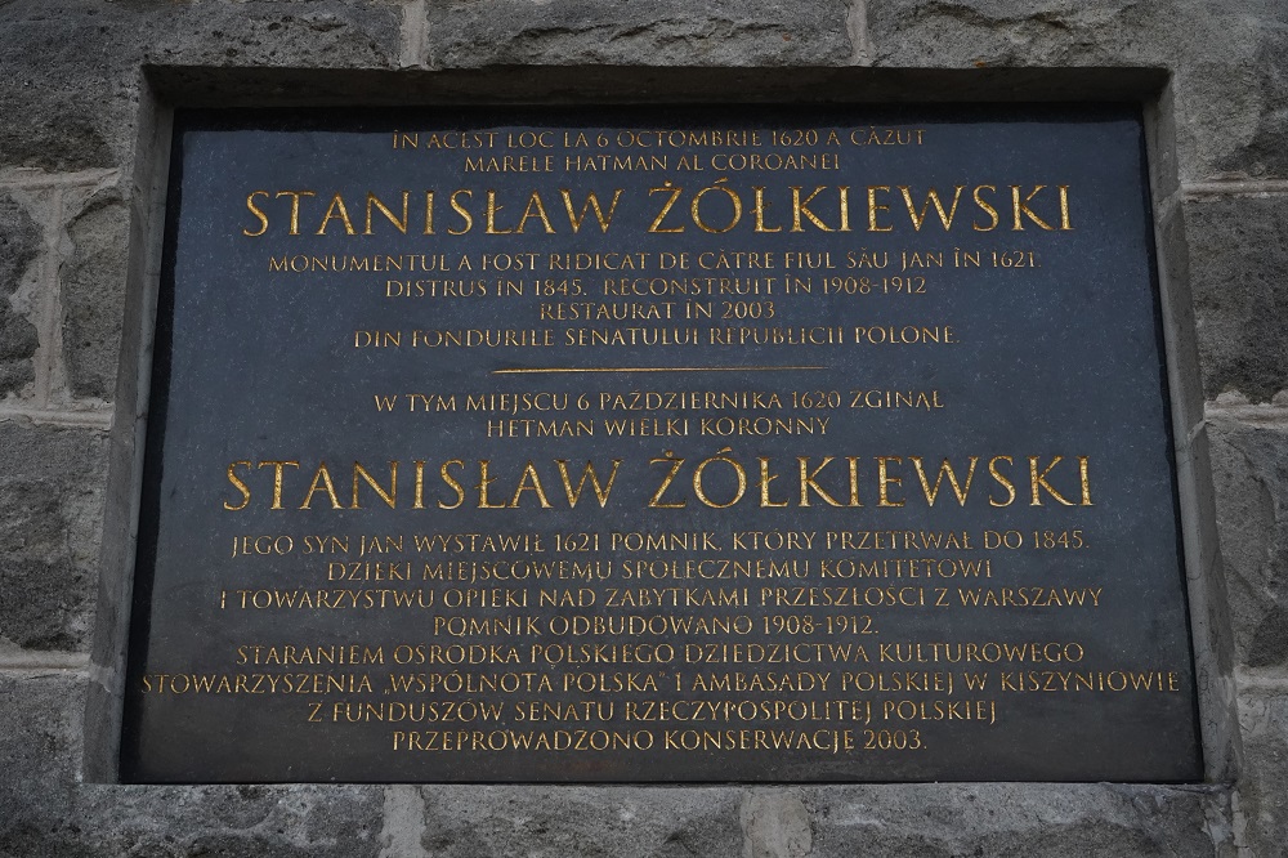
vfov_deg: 29.2
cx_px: 644
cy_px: 429
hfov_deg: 42.8
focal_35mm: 46
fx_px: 1645
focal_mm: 46
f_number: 14
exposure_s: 1/100
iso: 4000
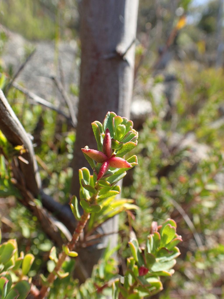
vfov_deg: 60.0
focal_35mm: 30
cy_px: 150
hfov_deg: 46.8
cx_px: 112
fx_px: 259
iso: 100
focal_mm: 5.5
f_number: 3.2
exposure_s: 1/400
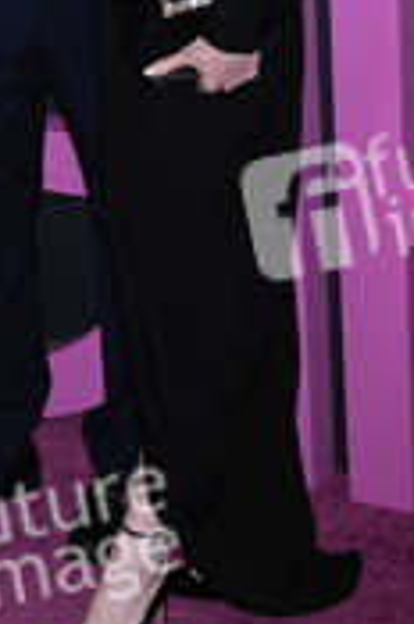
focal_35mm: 110
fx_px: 1905
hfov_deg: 12.4
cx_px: 100
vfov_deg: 18.2
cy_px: 18
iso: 400
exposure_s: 1/160
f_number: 7.1
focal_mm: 48
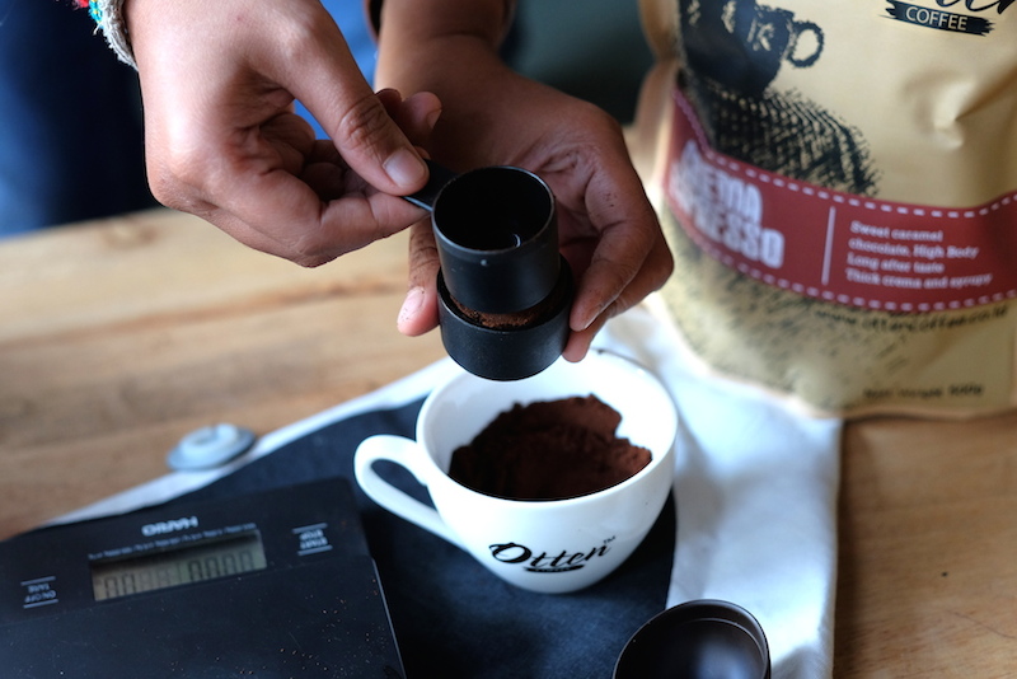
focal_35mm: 84
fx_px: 2374
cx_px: 508
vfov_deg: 16.3
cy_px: 340
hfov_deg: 24.2
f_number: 2.5
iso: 800
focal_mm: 56
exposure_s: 1/80
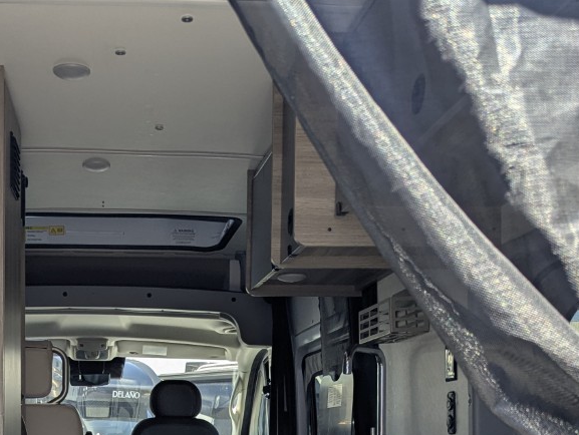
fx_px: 971
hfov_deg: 32.2
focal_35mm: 58
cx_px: 104
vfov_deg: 23.3
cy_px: 509
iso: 44
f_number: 1.85
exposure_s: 1/315
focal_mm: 6.81
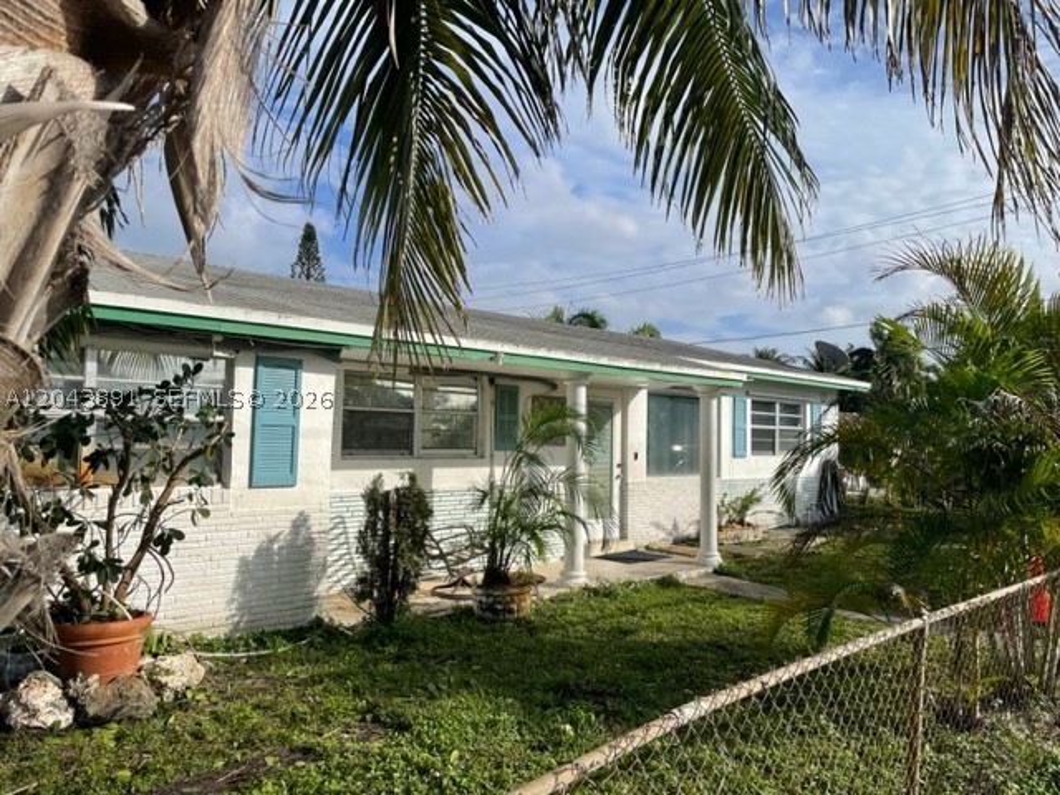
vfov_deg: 53.1
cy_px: 398
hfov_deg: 67.3
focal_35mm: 26
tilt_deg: +5.0
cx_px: 530
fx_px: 796
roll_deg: -0.7
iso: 32
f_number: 1.6
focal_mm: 4.2
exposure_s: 1/5814
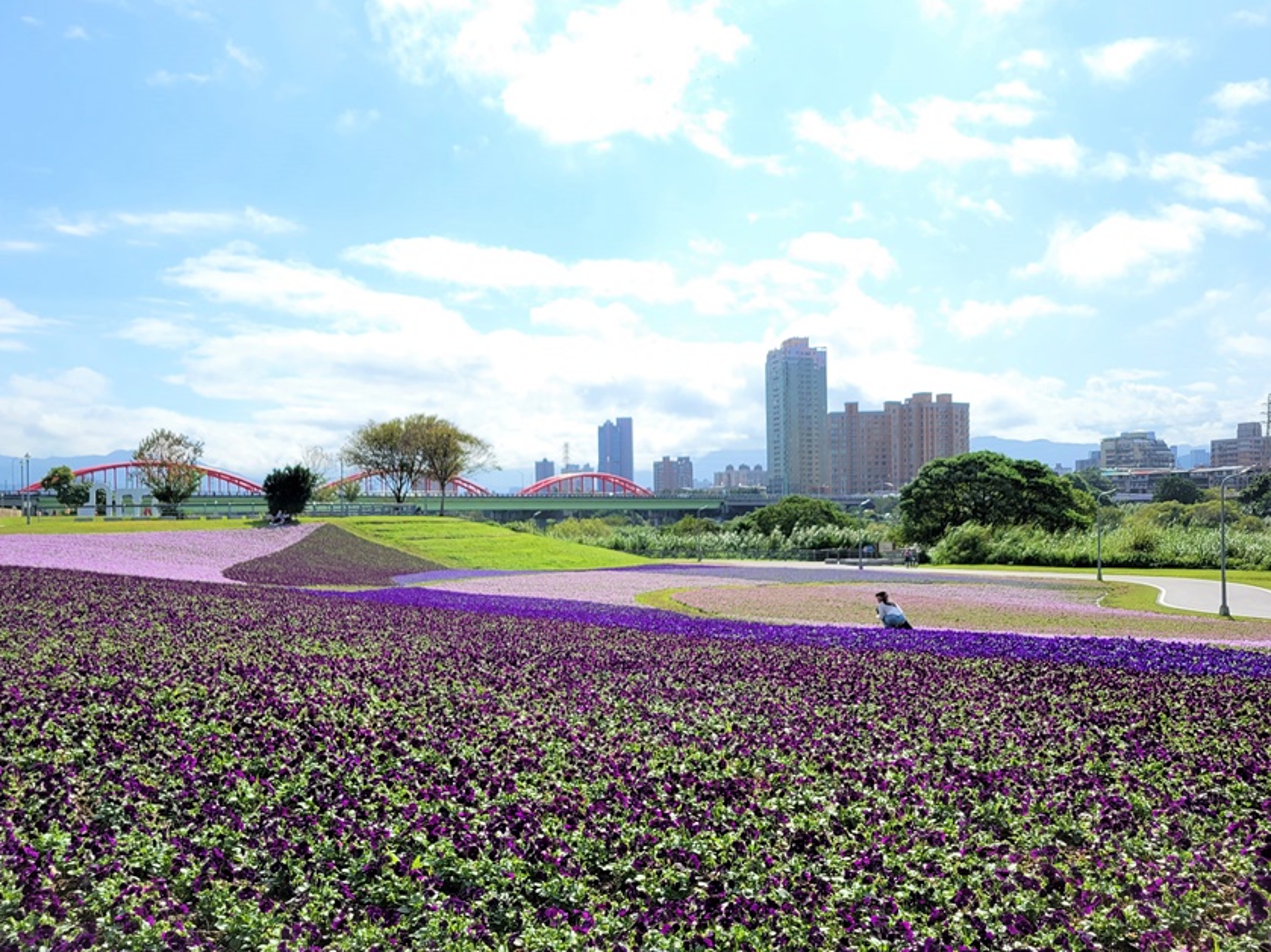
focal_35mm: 31
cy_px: 539
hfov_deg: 58.2
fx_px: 1138
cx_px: 571
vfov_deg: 45.3
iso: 40
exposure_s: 1/3290
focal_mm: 5.4
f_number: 1.8
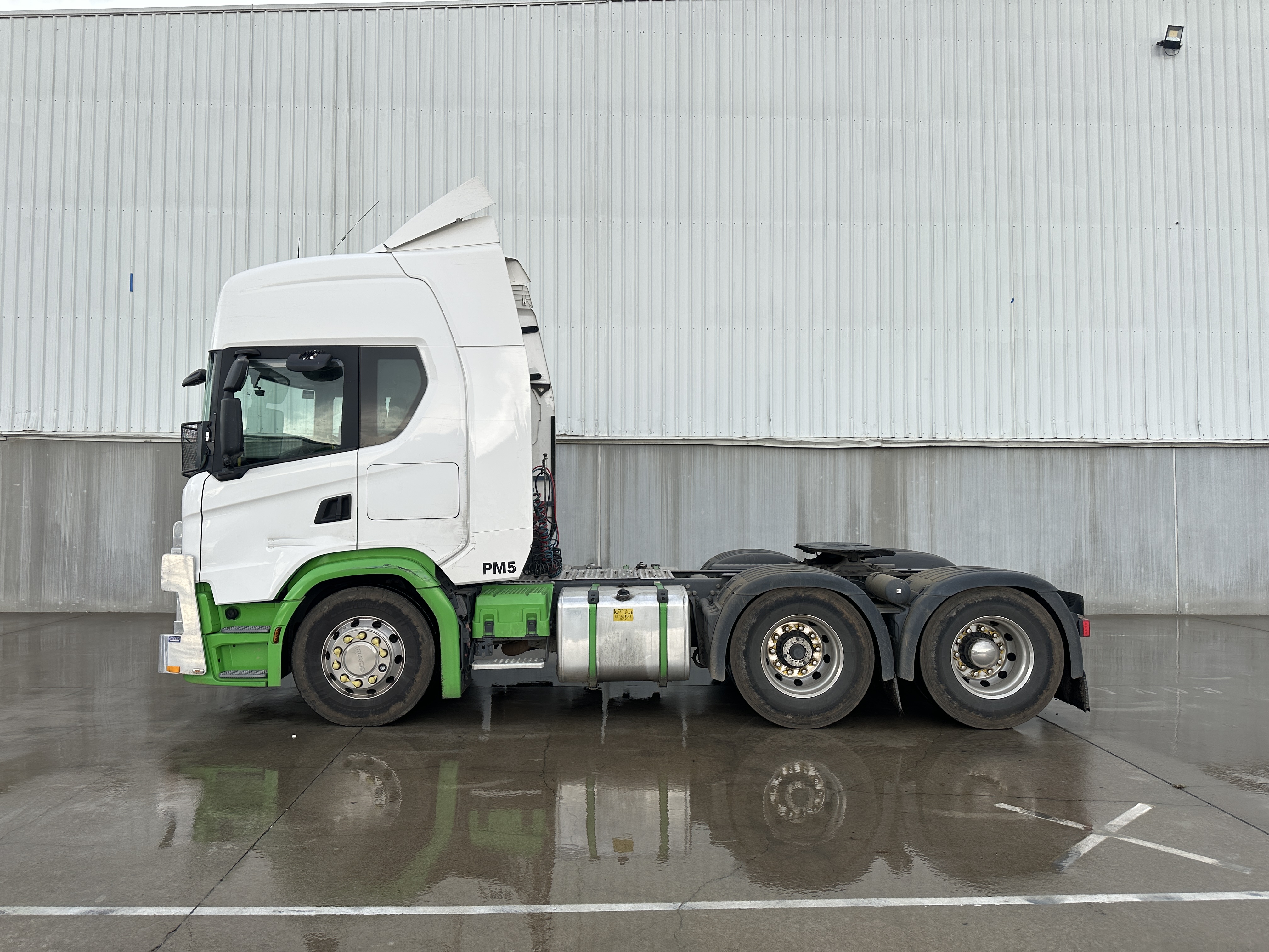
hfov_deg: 71.6
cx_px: 634
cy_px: 476
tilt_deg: +4.1
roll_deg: +0.2
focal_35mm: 24
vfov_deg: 56.8
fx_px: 880
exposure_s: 1/864
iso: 80
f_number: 1.78
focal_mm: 6.86
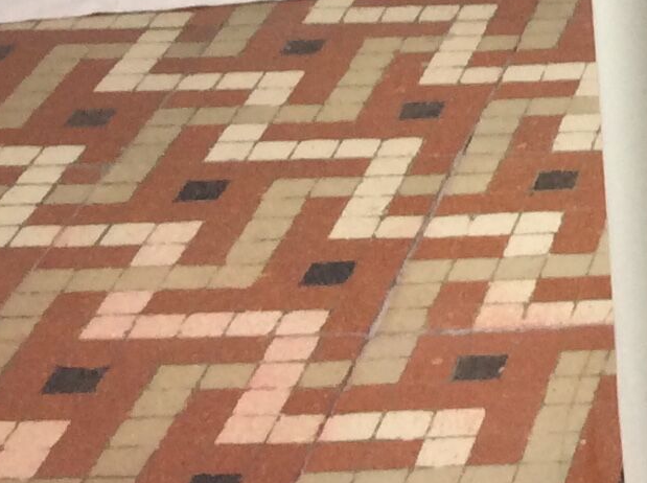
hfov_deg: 13.3
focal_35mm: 134
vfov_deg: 10.6
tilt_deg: -18.3
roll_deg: +1.0
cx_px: 1159
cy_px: -252
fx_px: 2500
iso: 40
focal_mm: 3.3
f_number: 2.4
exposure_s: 1/33
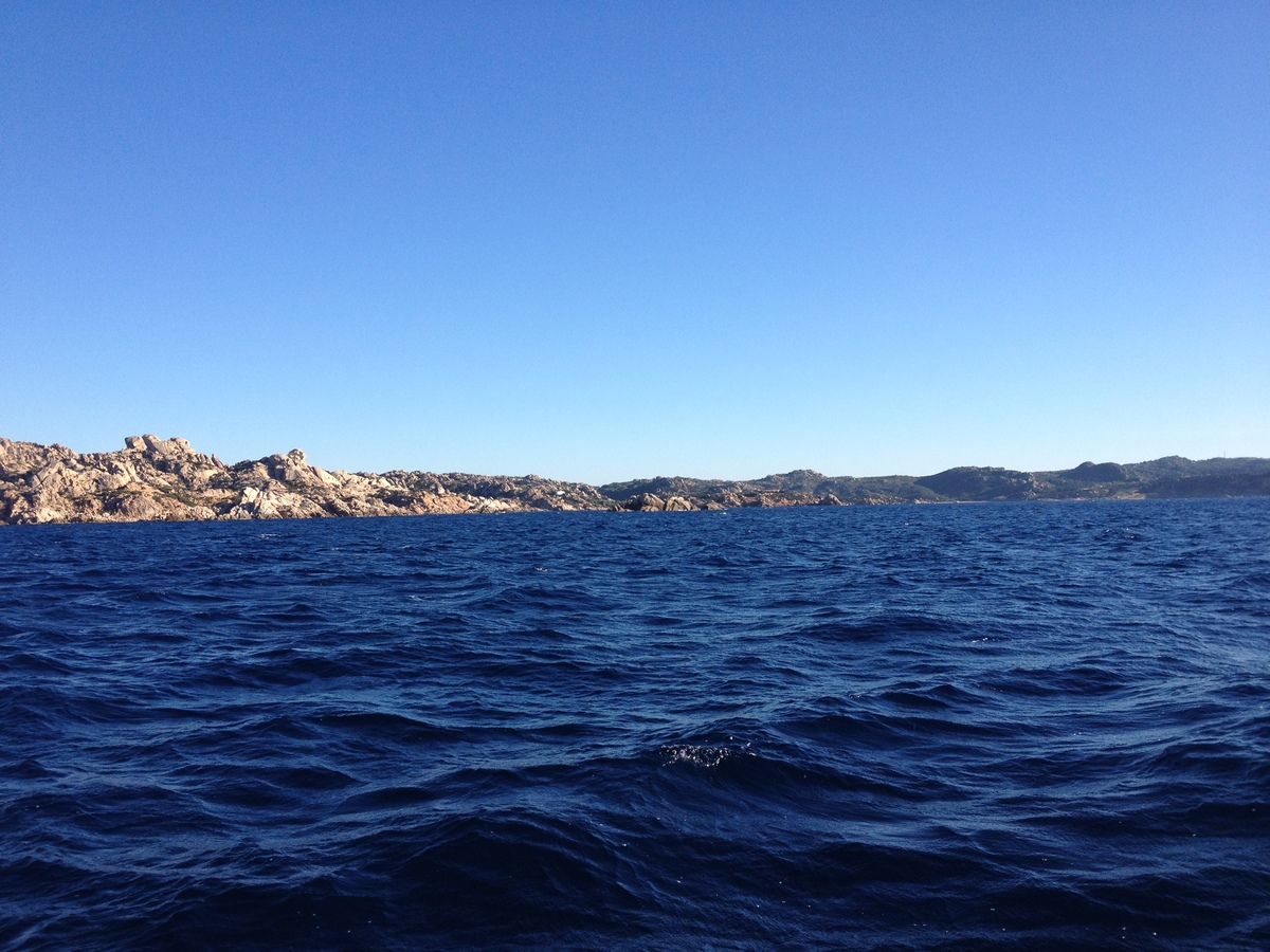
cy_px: 476
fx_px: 1284
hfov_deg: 52.6
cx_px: 635
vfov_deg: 40.7
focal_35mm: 35
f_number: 2.4
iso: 64
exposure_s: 1/1175
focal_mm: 4.28
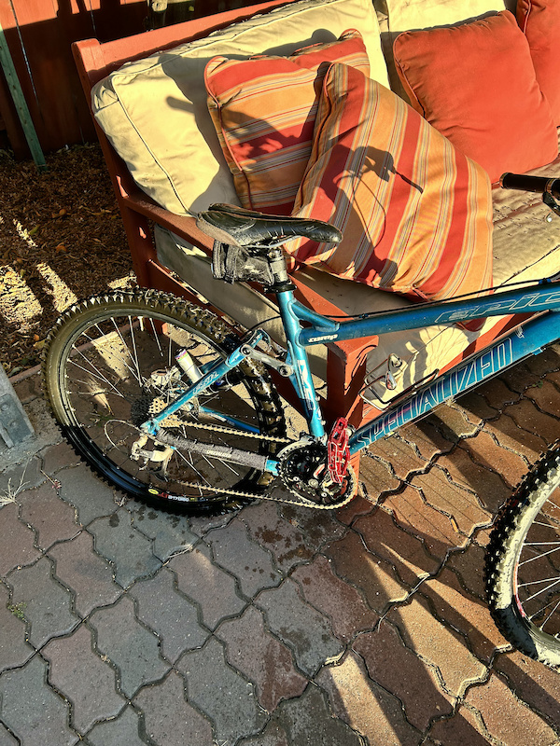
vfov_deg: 67.3
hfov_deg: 53.1
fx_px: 561
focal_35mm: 26
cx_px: 280
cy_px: 373
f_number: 1.5
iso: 50
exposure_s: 1/563
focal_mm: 5.7
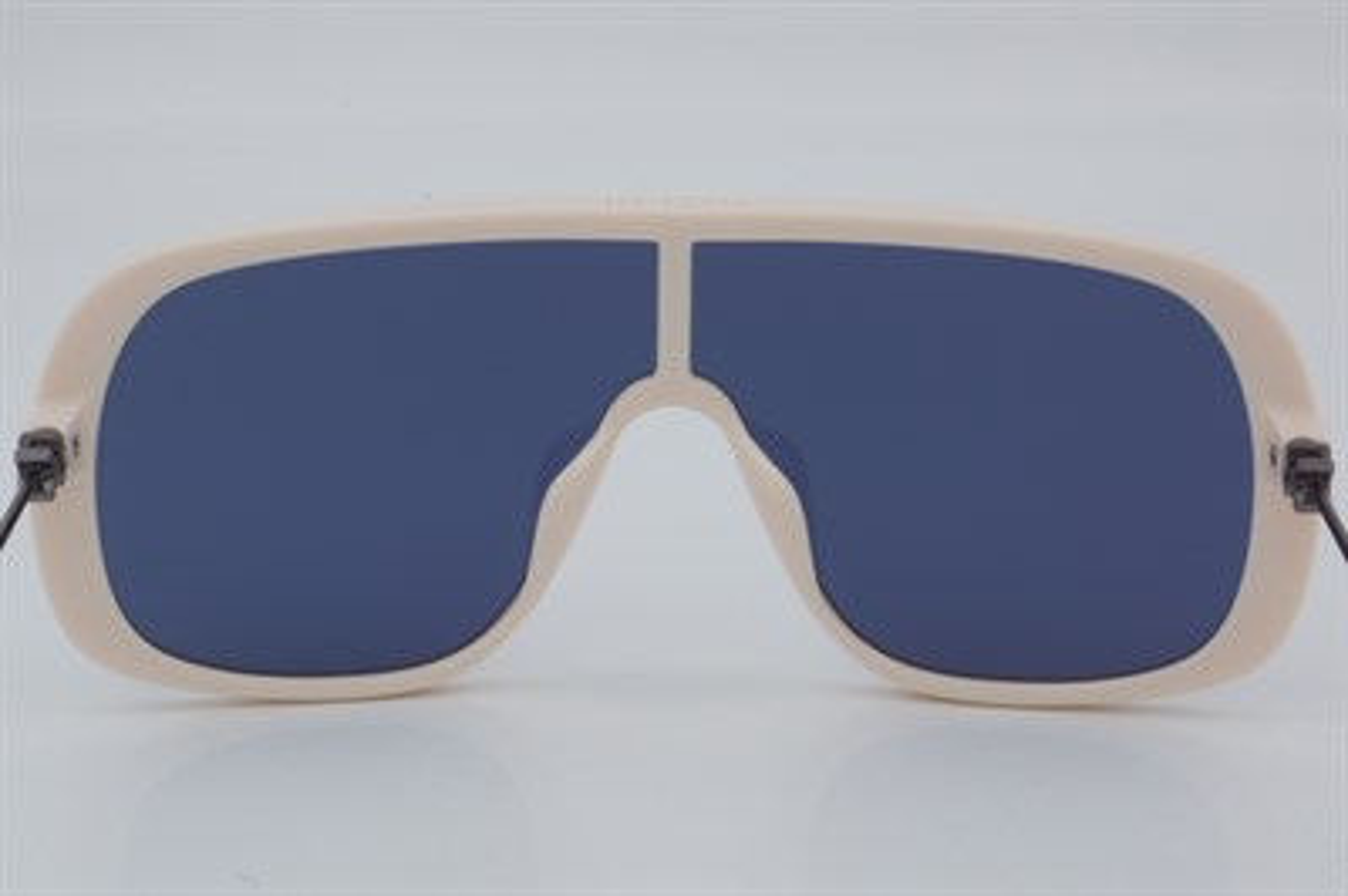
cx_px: 674
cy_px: 448
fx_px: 2806
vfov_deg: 18.2
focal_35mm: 75
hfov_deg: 27.0
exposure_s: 1/4
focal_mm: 50
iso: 100
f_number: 32
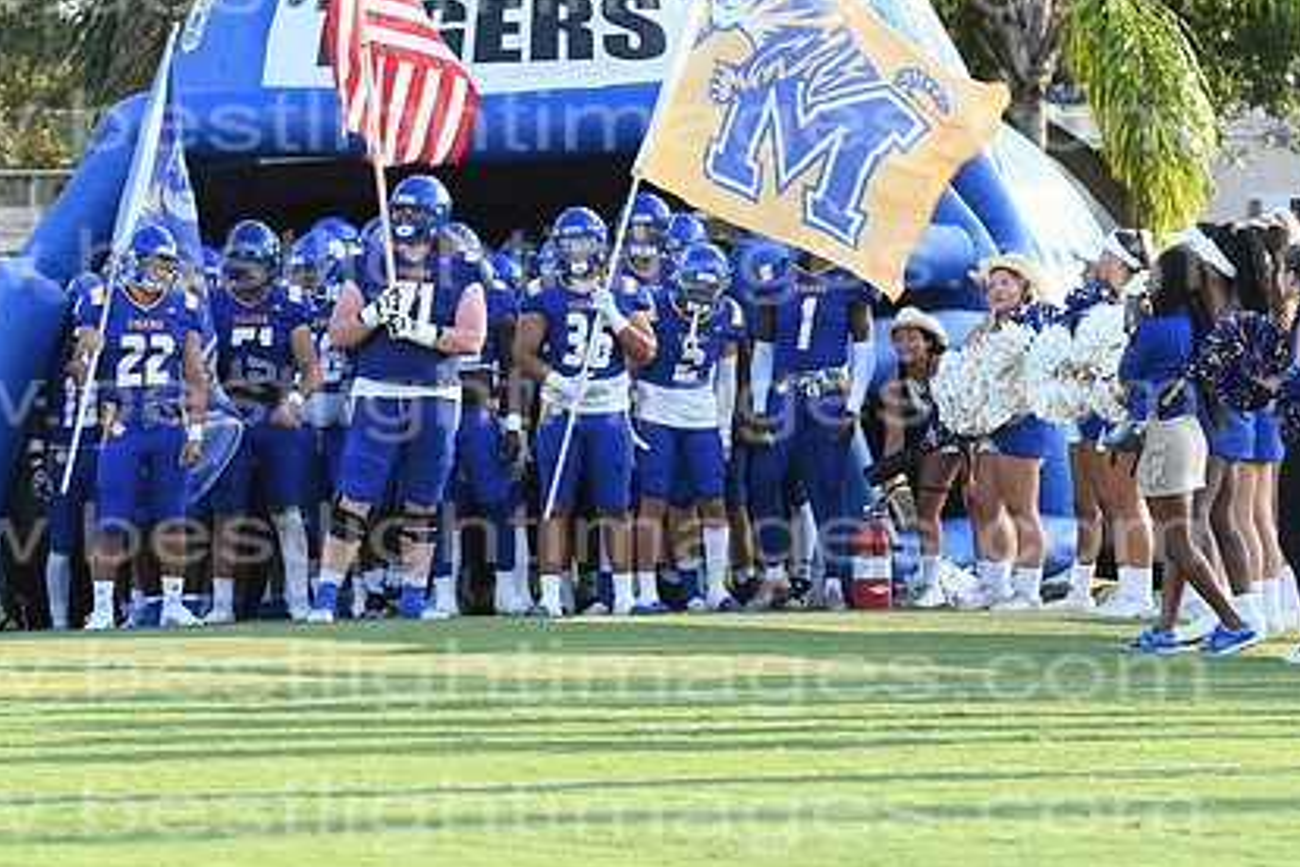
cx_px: 493
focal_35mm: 273
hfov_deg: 7.5
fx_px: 9858
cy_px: 335
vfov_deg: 5.0
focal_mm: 130
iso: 360
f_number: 5.6
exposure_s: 1/500
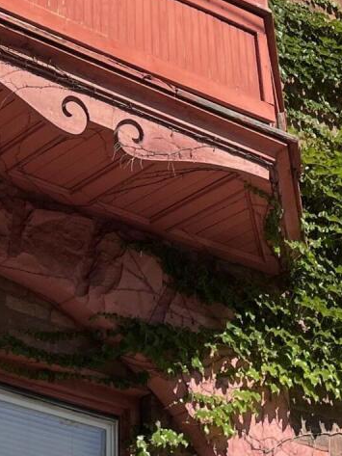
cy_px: -122
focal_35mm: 110
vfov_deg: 16.9
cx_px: 11
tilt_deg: +39.7
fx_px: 1448
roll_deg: -2.3
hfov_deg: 13.3
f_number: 1.6
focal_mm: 4.2
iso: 32
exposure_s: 1/3040
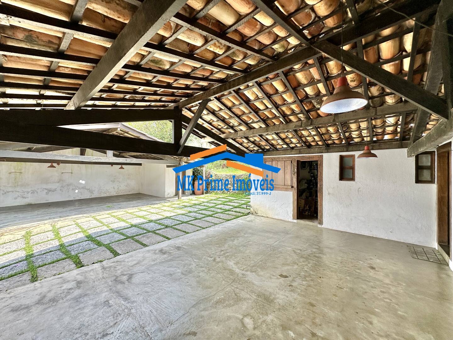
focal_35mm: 14
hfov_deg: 102.1
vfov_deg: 85.7
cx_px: 226
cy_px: 170
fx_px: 183
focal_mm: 2.22
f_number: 2.2
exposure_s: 1/120
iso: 40
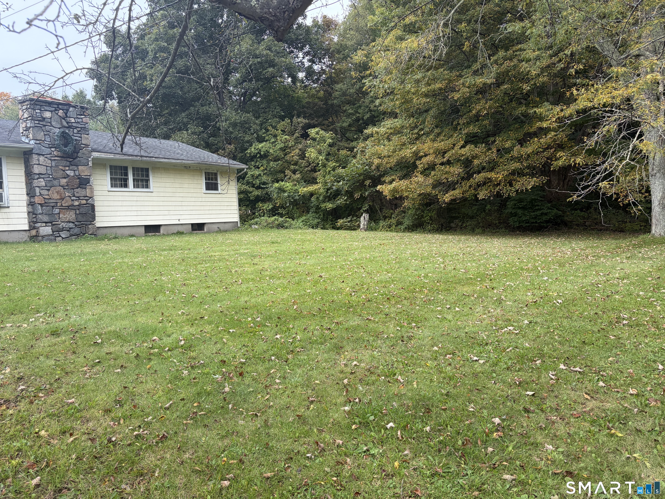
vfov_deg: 53.1
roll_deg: +2.1
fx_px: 499
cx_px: 332
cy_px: 250
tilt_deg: -3.7
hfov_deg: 67.3
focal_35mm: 26
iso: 64
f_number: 1.6
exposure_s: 1/840
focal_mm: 5.96
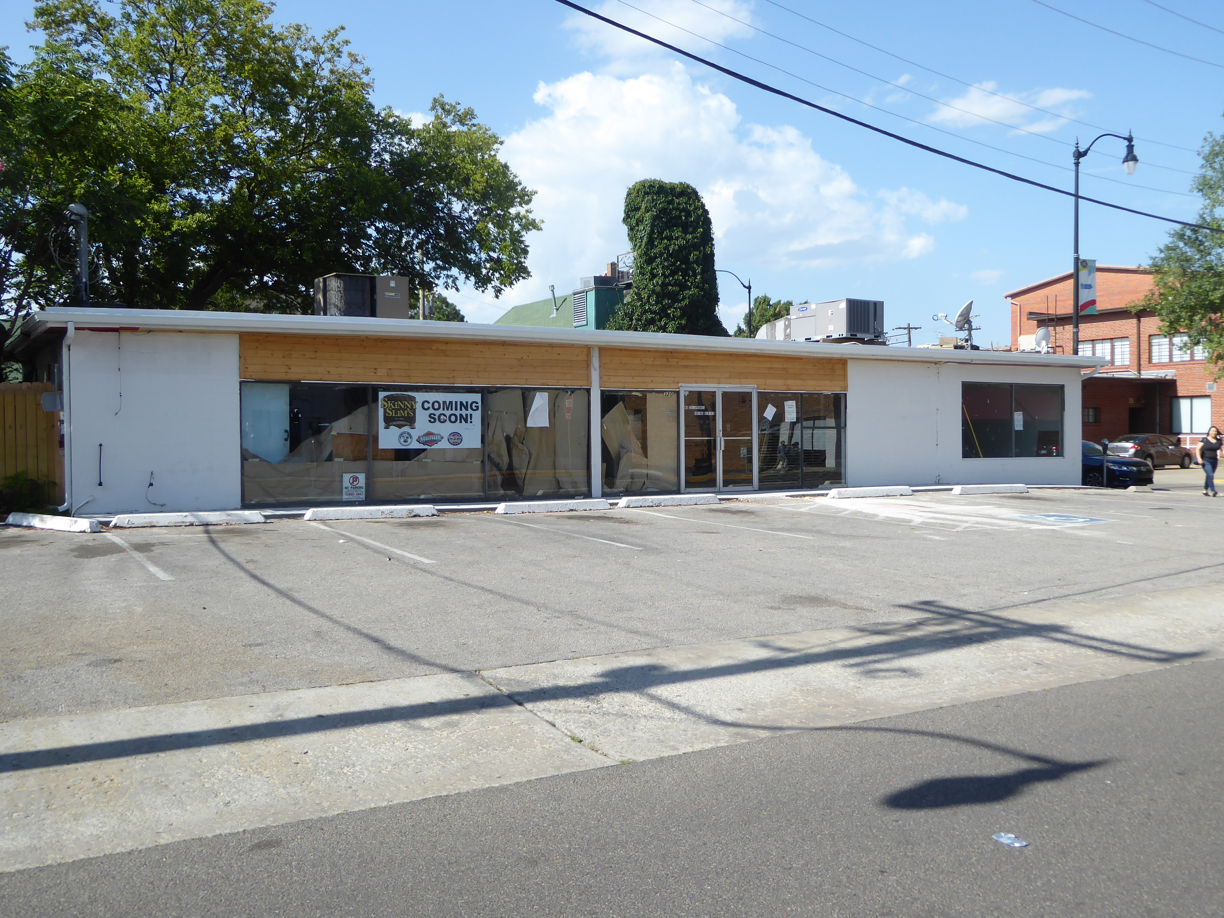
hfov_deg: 54.0
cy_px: 459
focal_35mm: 34
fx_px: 1202
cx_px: 612
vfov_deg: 41.8
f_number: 3.6
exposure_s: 1/500
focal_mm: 5.8
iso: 80
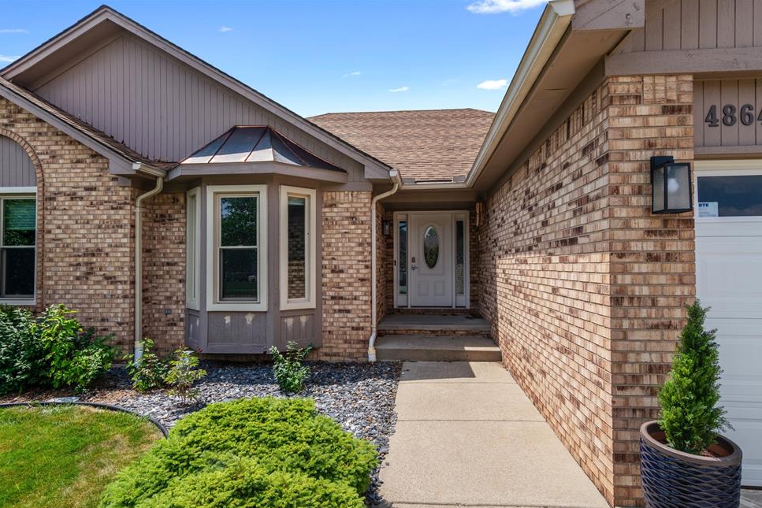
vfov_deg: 67.4
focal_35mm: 18
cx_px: 398
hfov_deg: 89.9
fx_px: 381
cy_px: 268
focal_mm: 17
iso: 400
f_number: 9
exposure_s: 1/500
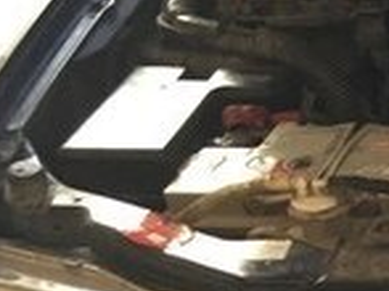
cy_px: 417
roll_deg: -1.7
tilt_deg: -37.4
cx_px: 799
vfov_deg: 11.0
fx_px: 1460
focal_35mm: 130
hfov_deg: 13.0
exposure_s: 1/33
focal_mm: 4.15
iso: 80
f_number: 2.2
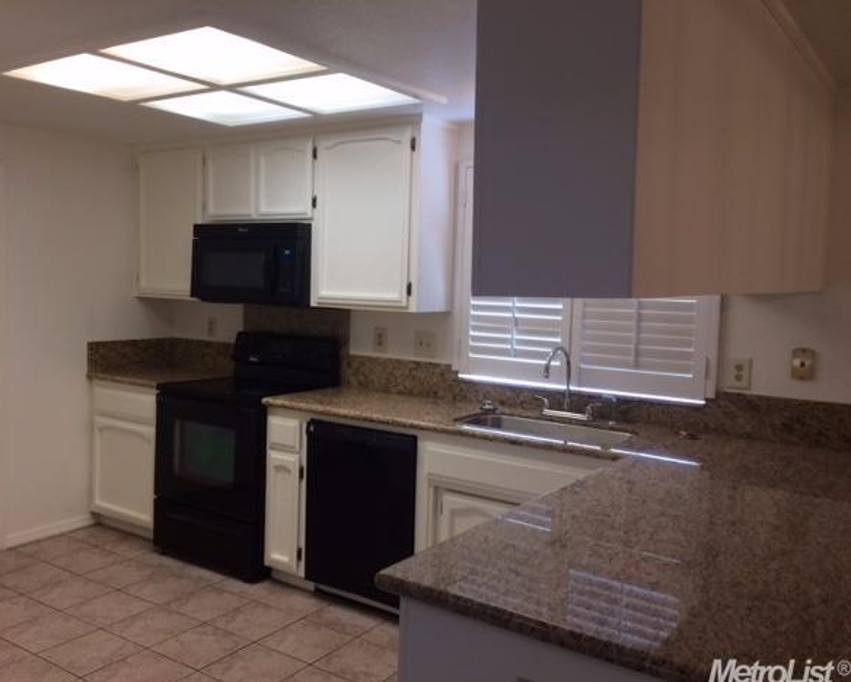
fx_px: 781
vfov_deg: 47.2
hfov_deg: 57.1
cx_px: 388
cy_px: 338
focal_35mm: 31
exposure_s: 1/40
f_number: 2.2
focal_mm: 4.15
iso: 40
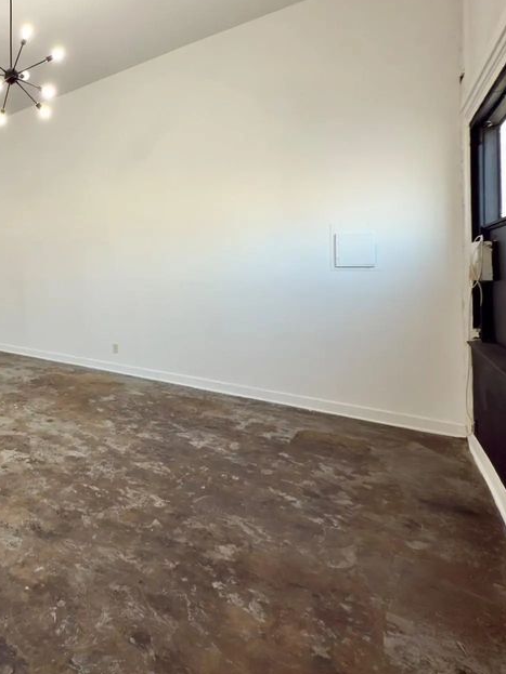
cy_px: 263
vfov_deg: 73.0
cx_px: -12
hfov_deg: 47.6
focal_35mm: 23
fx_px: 448
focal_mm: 2.22
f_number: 2.2
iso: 64
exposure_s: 1/30
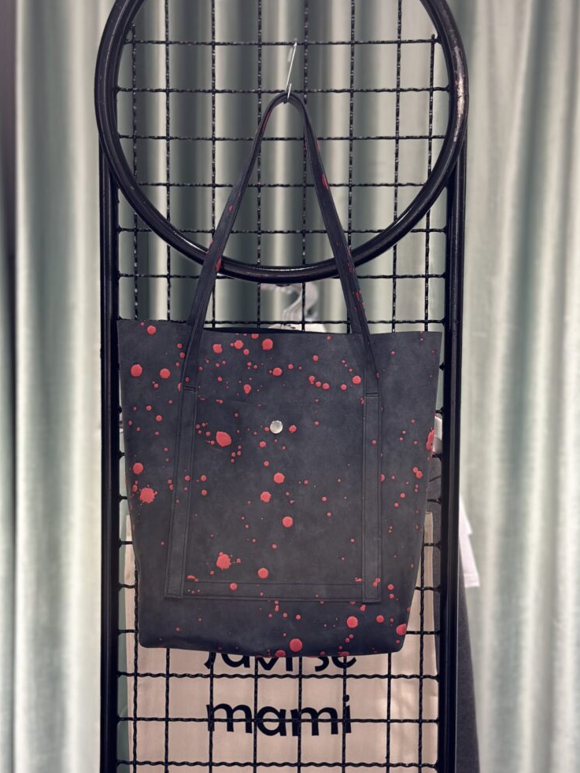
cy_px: 374
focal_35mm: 50
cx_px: 299
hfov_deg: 29.1
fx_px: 1117
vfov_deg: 38.2
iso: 125
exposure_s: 1/100
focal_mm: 6.86
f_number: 1.78
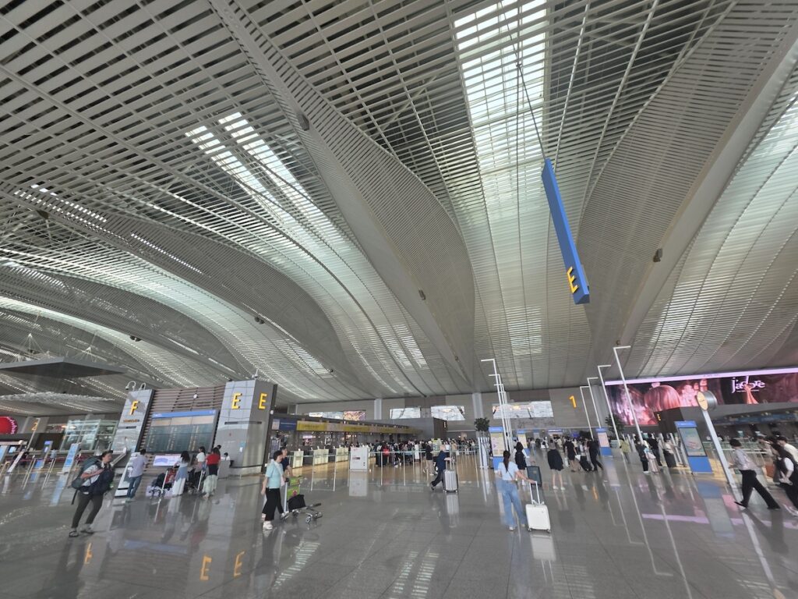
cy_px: 300
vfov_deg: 89.9
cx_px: 399
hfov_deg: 106.2
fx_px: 300
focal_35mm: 13
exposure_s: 1/90.1
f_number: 1.9
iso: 40
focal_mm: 2.2
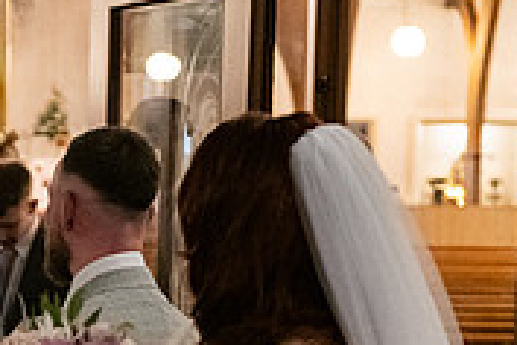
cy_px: 455
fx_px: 2255
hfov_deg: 12.9
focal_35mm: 157
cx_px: -18
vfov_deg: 8.6
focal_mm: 48
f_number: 3.5
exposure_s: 1/160
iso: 2500
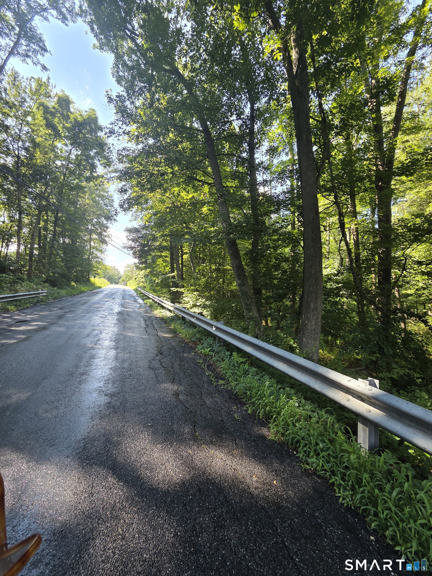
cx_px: 216
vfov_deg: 106.2
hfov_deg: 89.9
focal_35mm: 13
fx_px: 216
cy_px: 288
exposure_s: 1/182
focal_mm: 2.2
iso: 50
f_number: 2.2
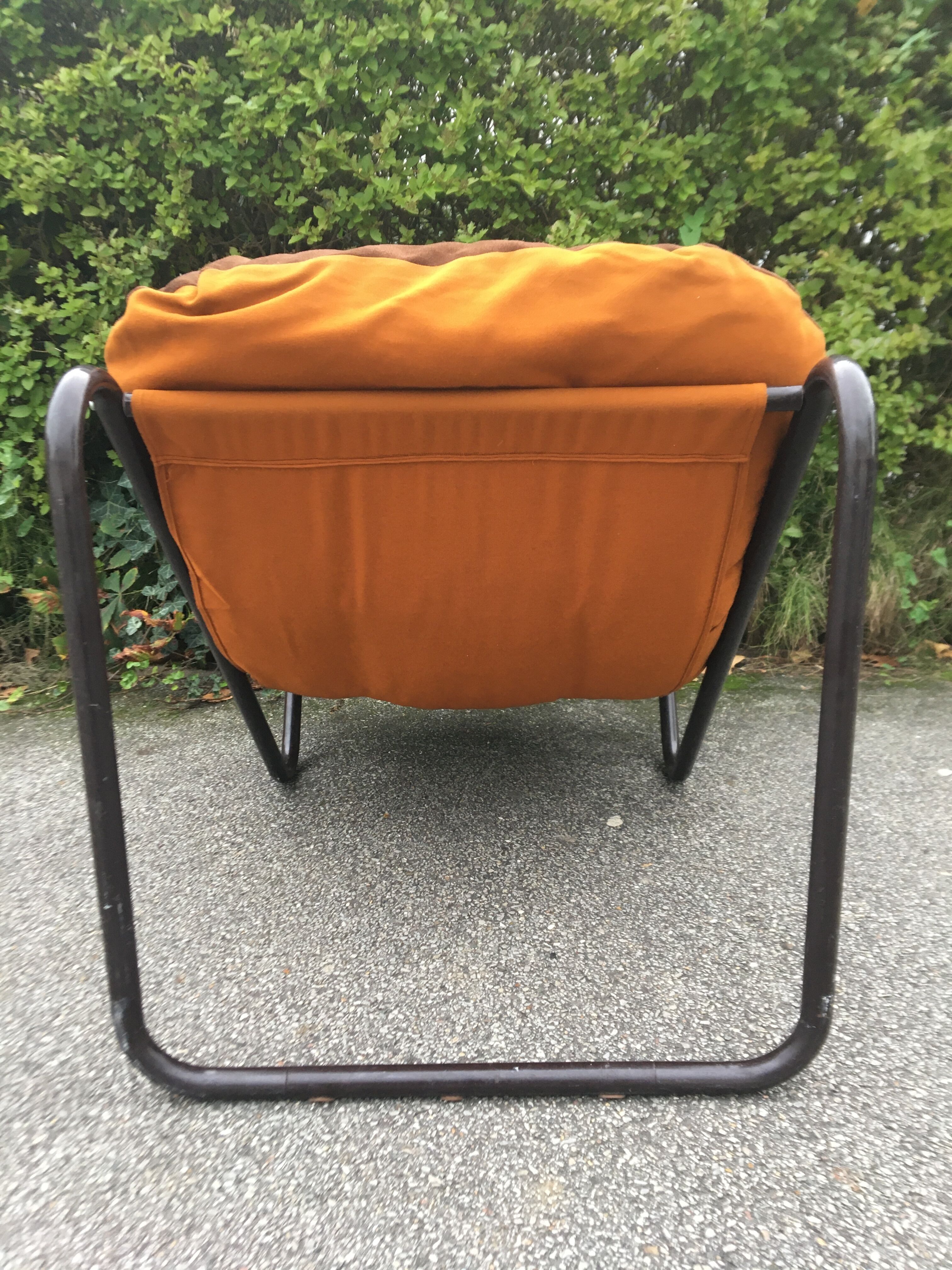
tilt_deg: -17.3
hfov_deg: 48.2
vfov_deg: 61.7
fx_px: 1063
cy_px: 635
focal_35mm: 29
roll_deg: +3.0
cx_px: 476
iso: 100
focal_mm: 4.15
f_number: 2.2
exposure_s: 1/33
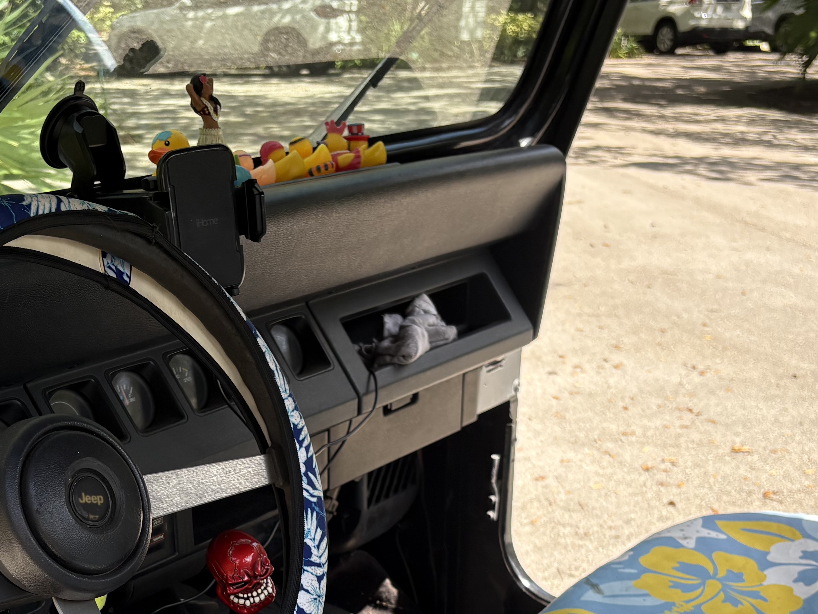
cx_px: 263
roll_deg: +0.2
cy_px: 632
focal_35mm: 57
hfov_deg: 33.4
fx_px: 1347
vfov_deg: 24.4
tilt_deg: -27.6
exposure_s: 1/764
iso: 64
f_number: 1.6
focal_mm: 5.96
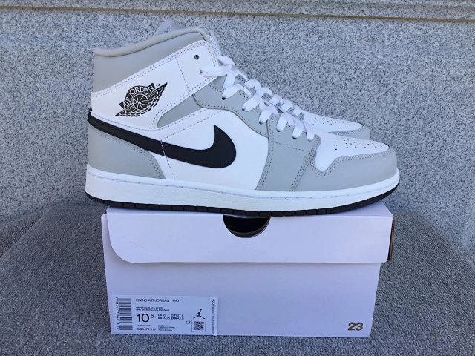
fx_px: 425
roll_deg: -1.0
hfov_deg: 58.4
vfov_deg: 45.4
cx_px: 238
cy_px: 178
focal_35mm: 31
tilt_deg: -18.6
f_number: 2.4
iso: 25
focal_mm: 3.3
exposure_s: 1/466
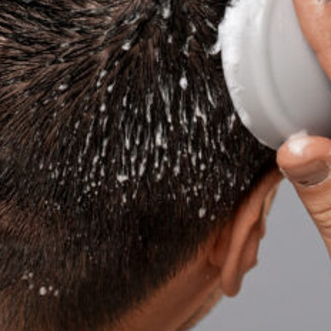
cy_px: 176
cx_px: 63
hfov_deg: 6.9
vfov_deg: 6.9
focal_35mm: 253
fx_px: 2740
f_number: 5.6
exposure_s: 1/160
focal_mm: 67.6
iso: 125
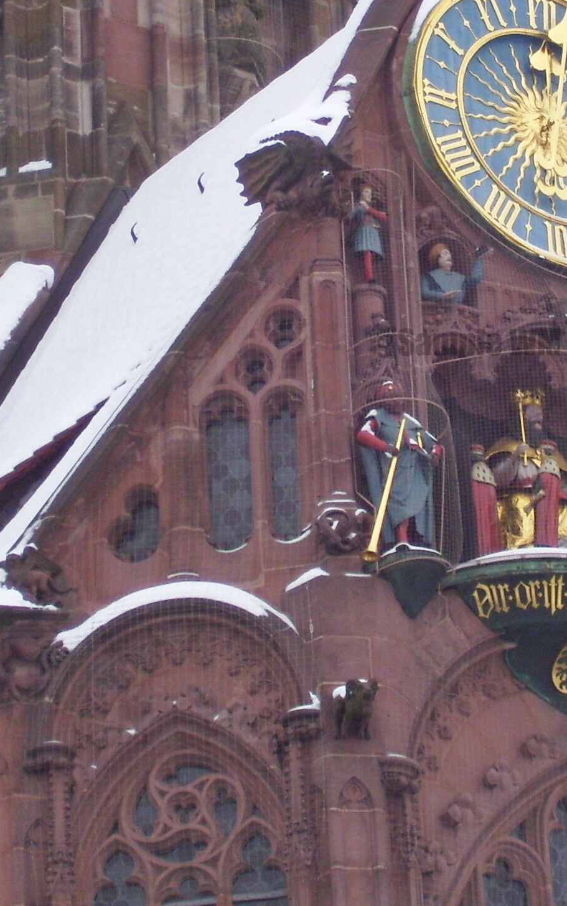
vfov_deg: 9.4
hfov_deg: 5.9
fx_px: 5537
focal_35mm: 224
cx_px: 469
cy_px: 343
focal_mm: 18
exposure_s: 1/125
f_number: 4.6
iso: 80
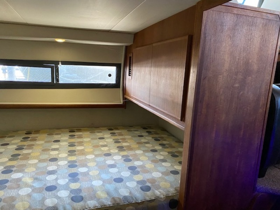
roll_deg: -2.8
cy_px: 105
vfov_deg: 53.1
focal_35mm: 26
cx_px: 140
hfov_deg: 67.3
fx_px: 210
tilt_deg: -10.3
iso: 500
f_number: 1.8
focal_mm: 4.25
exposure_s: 1/60
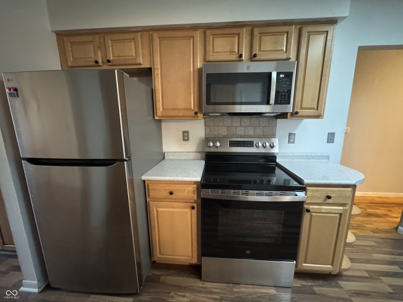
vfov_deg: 85.7
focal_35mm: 14
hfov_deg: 102.1
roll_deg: +0.3
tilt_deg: -11.8
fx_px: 163
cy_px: 151
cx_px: 202
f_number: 2.2
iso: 1600
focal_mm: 2.22
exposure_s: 1/40
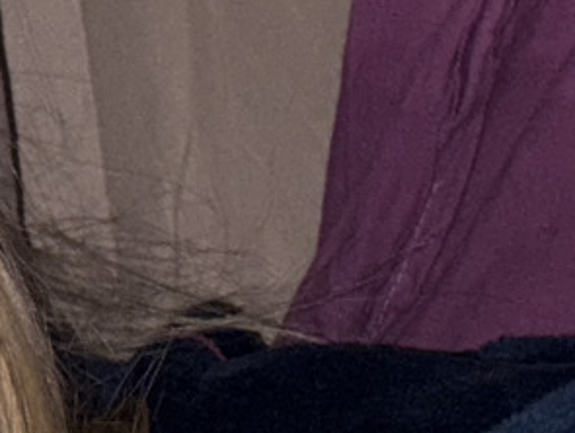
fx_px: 2927
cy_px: 1176
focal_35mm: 176
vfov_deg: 7.6
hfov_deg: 9.7
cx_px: -863
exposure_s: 1/32
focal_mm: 5.96
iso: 64
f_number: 1.6
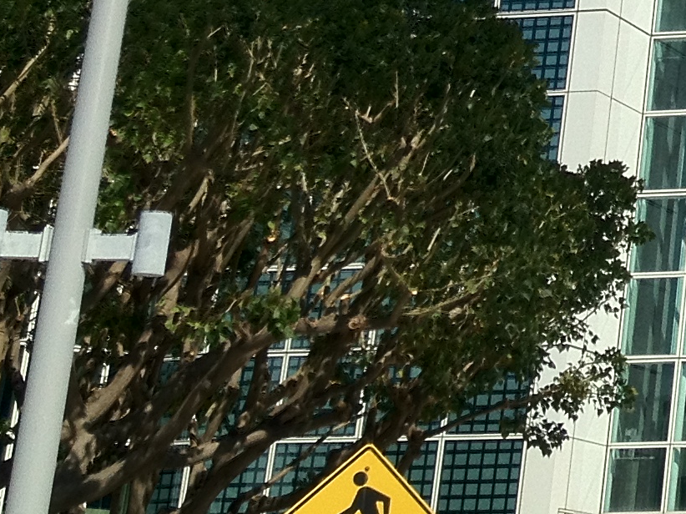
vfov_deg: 10.4
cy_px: -200
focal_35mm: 139
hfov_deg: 12.7
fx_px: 2754
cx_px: 1316
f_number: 2.4
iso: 64
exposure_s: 1/2907
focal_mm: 4.28
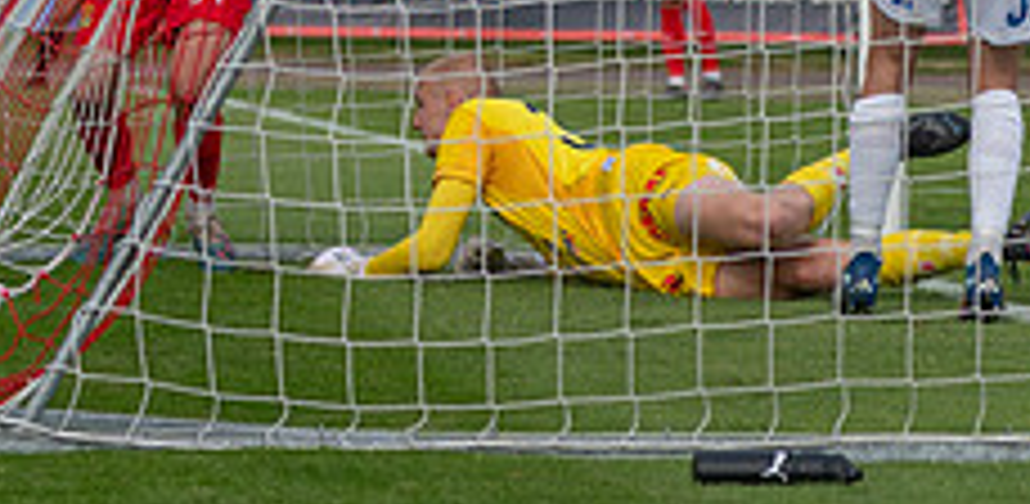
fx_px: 10228
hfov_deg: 5.8
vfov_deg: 2.8
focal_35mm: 386
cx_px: 750
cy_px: 334
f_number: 3.2
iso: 220
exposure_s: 1/1600
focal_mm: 82
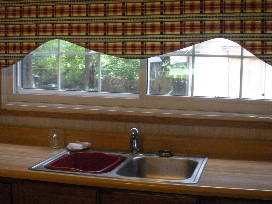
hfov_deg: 36.8
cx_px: 136
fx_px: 409
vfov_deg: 28.0
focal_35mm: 52
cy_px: 102
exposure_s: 1/49.3
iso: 400
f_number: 4.4
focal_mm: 9.1
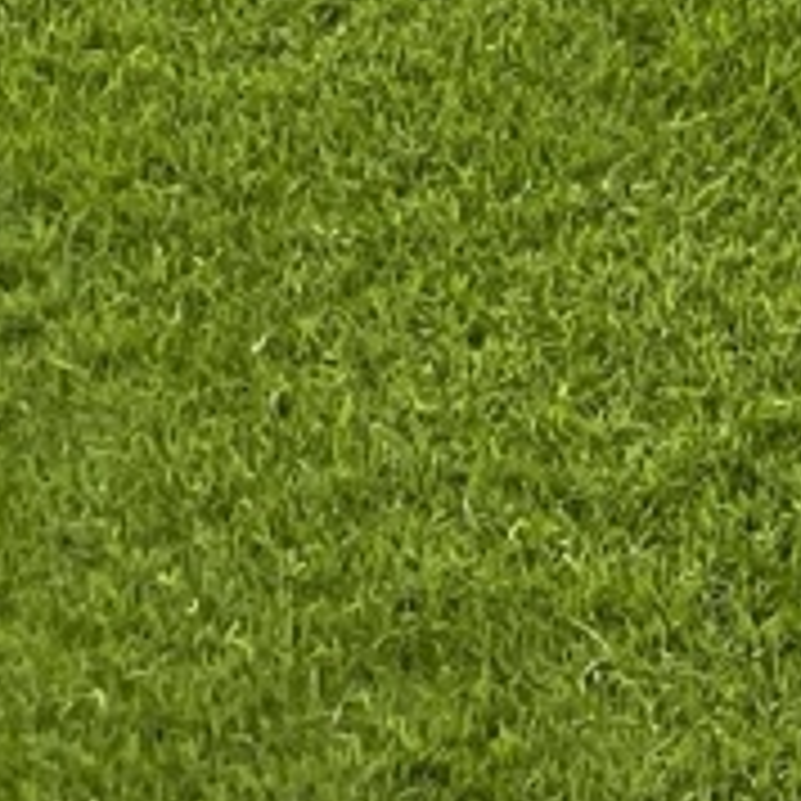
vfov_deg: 7.5
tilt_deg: -12.6
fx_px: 5419
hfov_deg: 7.7
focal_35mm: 207
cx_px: 2052
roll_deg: +2.2
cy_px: -1539
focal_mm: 4.2
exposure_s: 1/132
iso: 32
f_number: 1.6
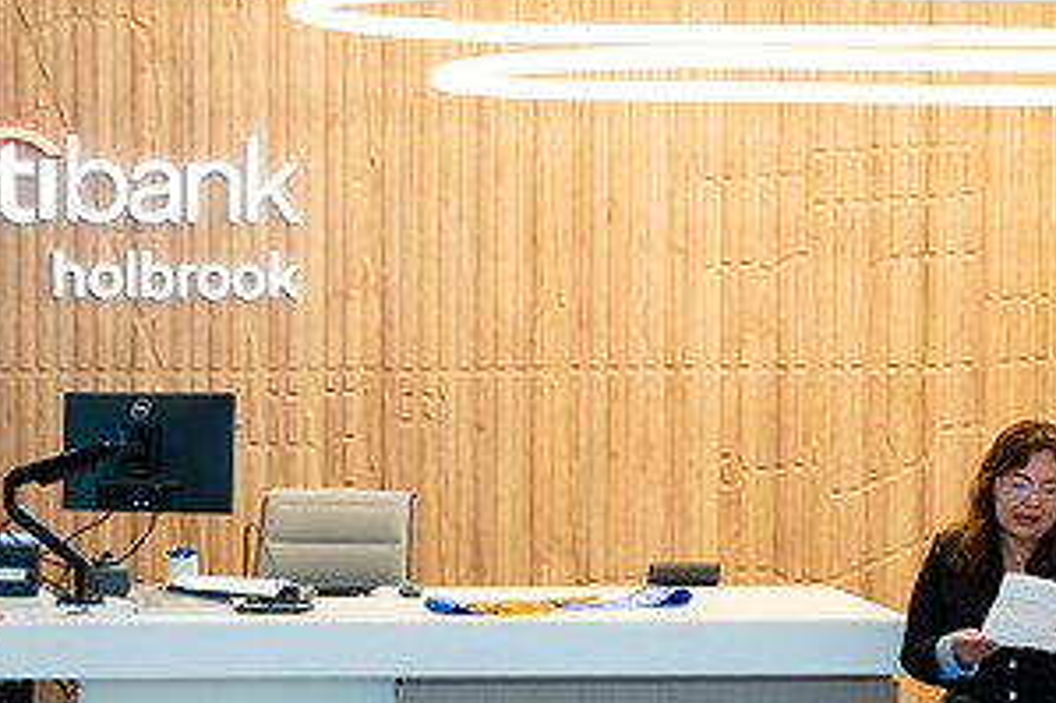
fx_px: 3371
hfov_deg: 17.8
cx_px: 370
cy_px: 585
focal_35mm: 115
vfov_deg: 11.8
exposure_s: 1/200
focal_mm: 57
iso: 500
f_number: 3.5
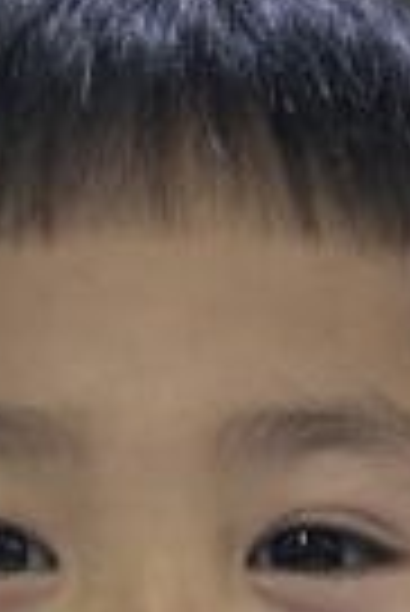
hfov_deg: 7.5
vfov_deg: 10.0
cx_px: 320
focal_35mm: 183
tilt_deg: -14.6
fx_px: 3118
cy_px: 1426
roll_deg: -0.9
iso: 125
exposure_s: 1/100
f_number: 1.78
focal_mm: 6.86
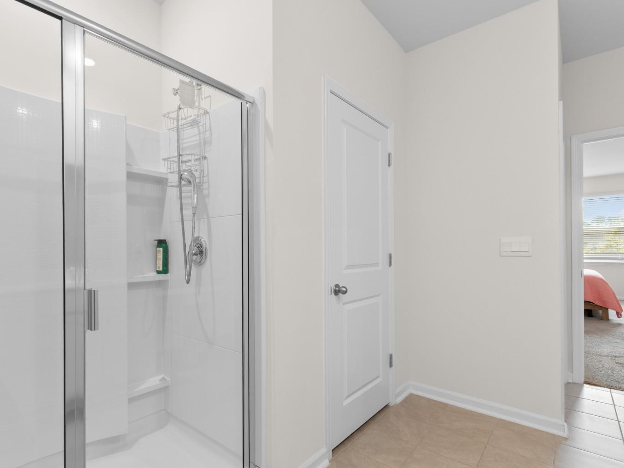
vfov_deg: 74.7
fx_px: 307
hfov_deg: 90.3
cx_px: 263
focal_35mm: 17
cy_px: 238
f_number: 4.5
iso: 100
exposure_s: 1/4
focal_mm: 10
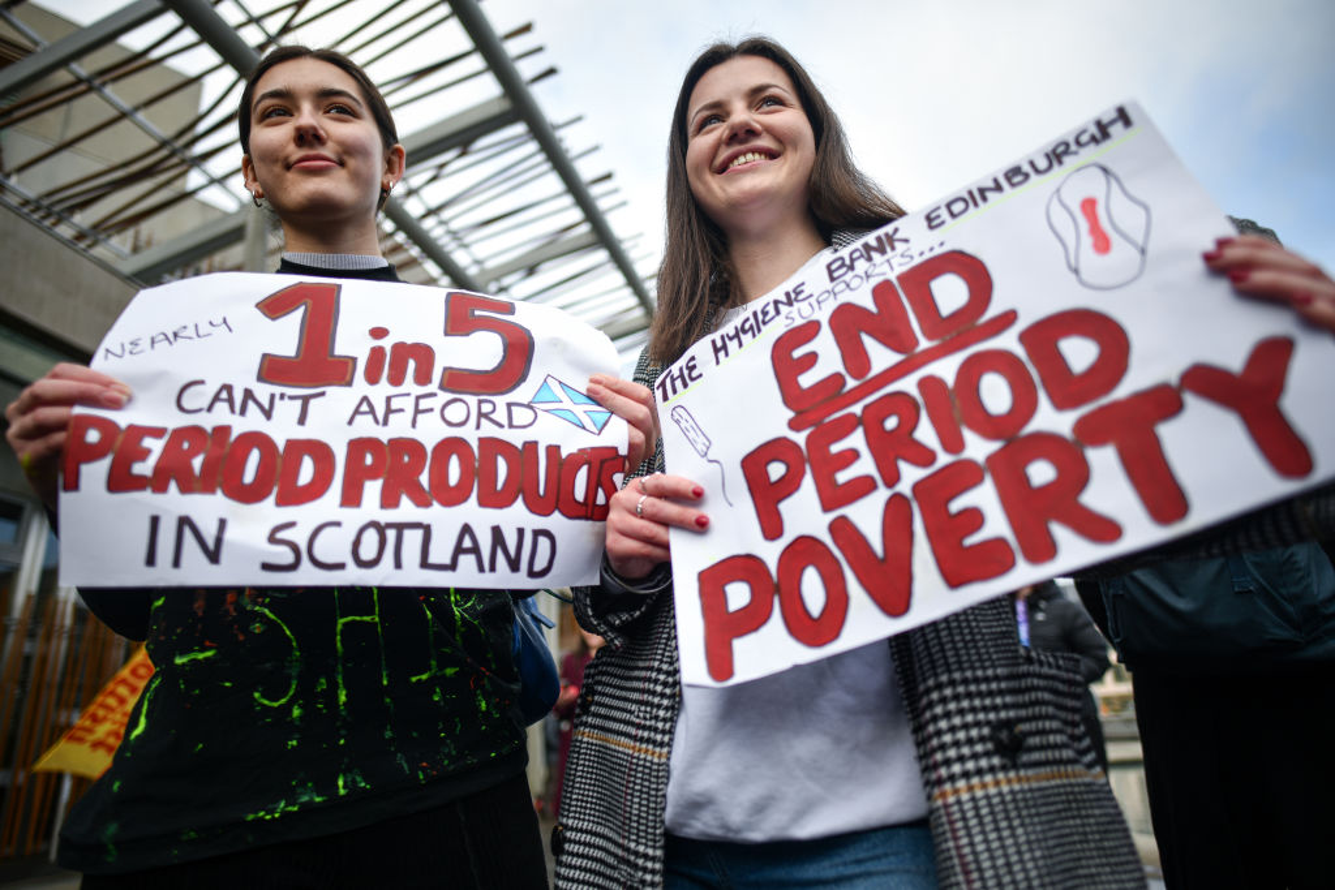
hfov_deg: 84.0
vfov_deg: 61.9
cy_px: 445
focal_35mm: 20
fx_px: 742
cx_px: 668
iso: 64
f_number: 1.8
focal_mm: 20
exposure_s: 1/1000
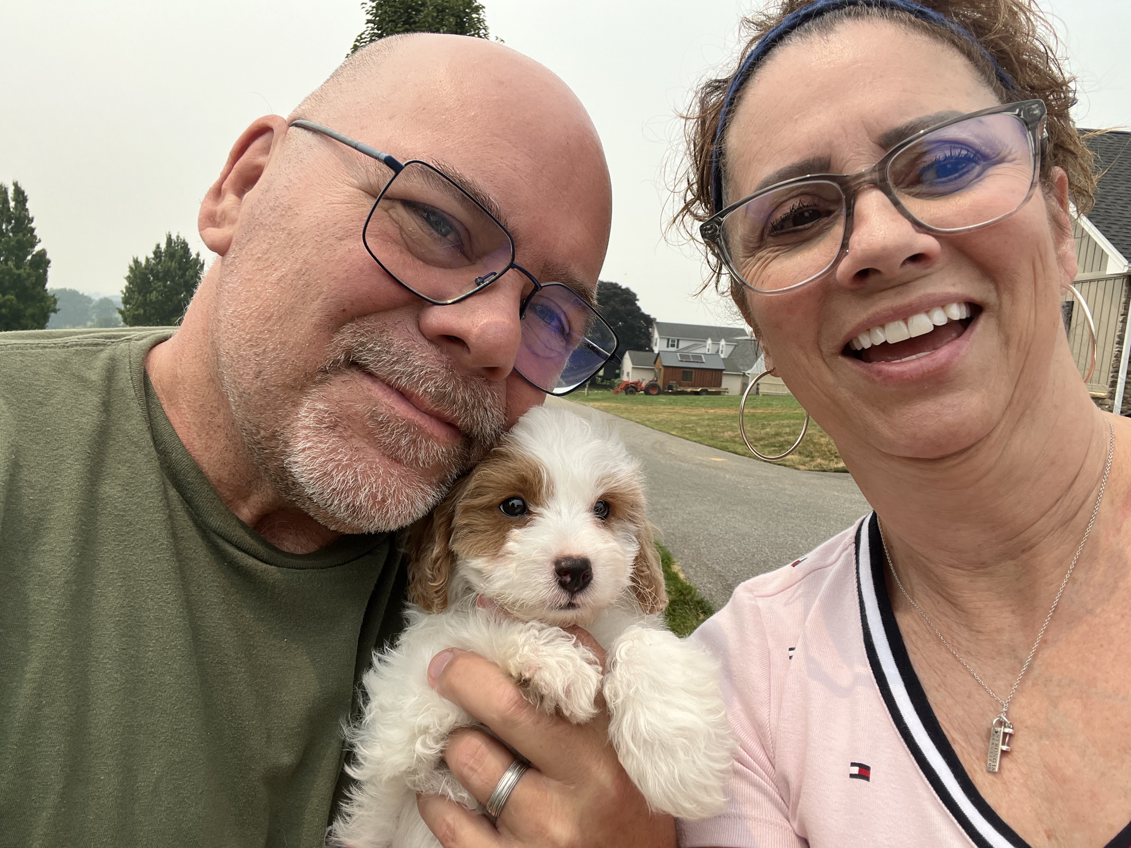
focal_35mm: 23
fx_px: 751
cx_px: 566
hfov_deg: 73.9
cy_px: 424
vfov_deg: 58.9
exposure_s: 1/693
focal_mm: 2.71
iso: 32
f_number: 2.2
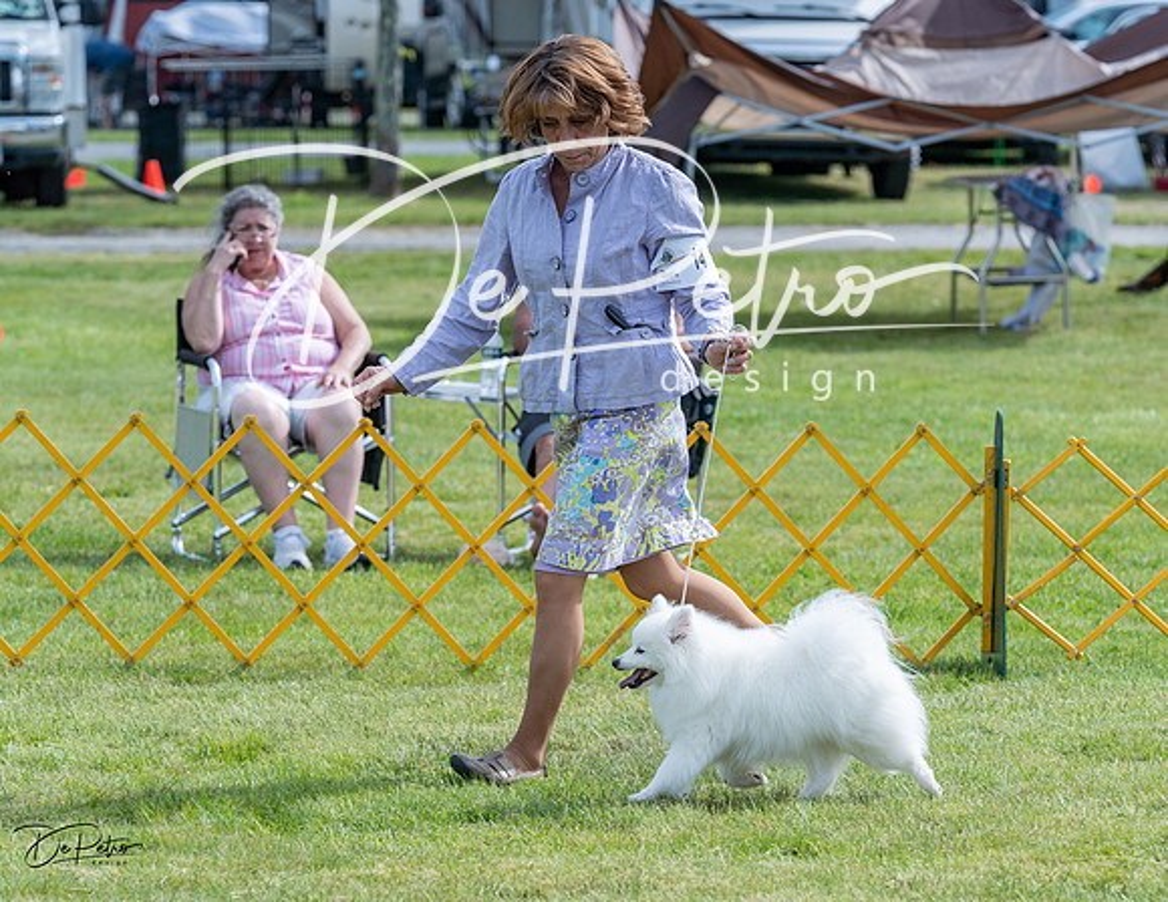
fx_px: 6384
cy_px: 487
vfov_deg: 8.1
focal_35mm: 187
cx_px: 668
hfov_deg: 10.5
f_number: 5.6
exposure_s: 1/1250
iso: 250
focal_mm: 155
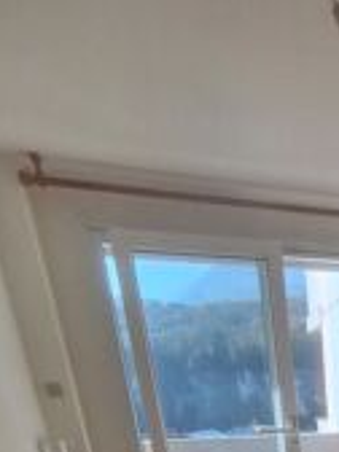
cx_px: 382
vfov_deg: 37.5
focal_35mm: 33
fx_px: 431
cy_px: 572
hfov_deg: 35.9
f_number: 2.2
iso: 40
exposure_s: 1/728
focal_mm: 1.74
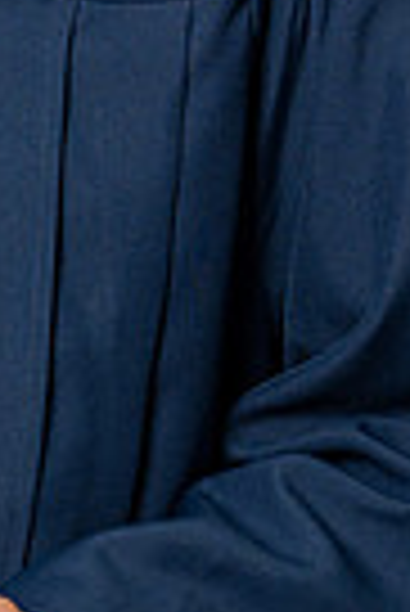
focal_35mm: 397
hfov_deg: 3.5
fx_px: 6764
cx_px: -16
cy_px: -233
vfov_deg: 5.2
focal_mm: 70
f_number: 4
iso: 200
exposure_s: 1/200
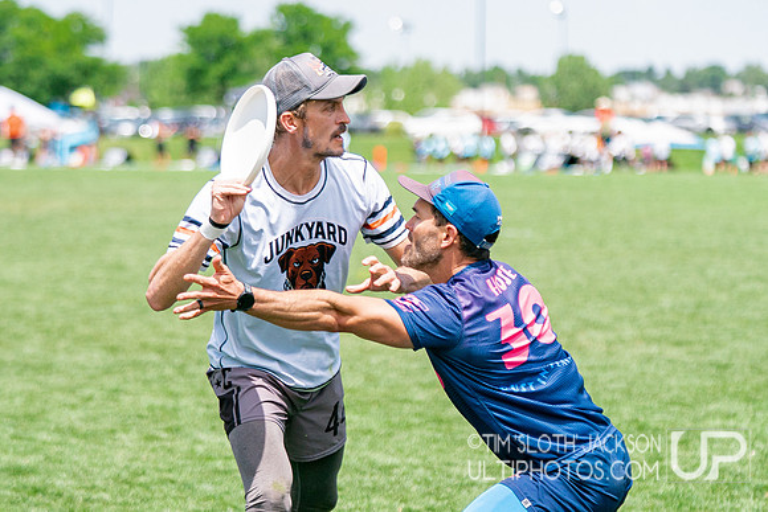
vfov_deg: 7.4
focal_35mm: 186
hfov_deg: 11.1
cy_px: 389
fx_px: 3960
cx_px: 367
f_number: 2.8
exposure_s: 1/8000
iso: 500
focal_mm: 103
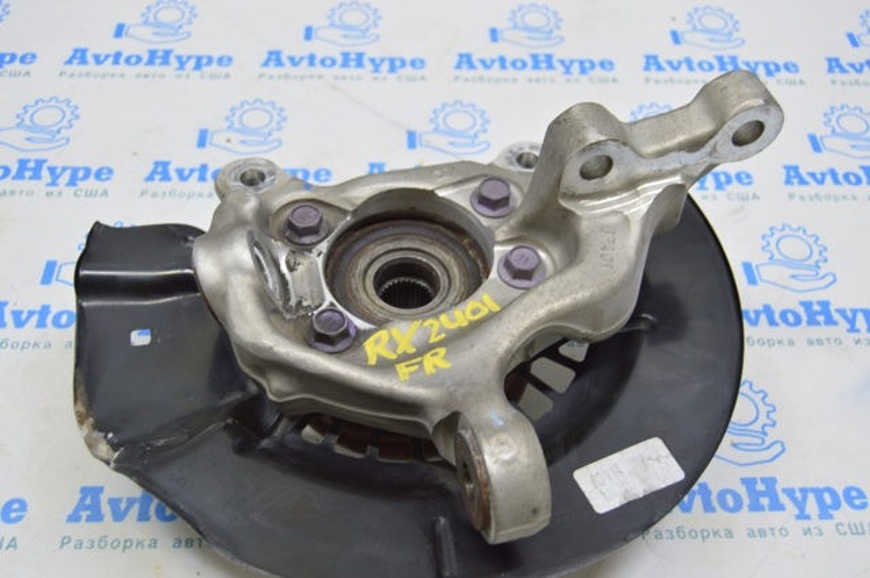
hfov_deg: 49.6
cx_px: 435
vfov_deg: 34.1
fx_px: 941
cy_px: 289
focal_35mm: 39
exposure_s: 1/20
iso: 400
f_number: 5.6
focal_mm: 26
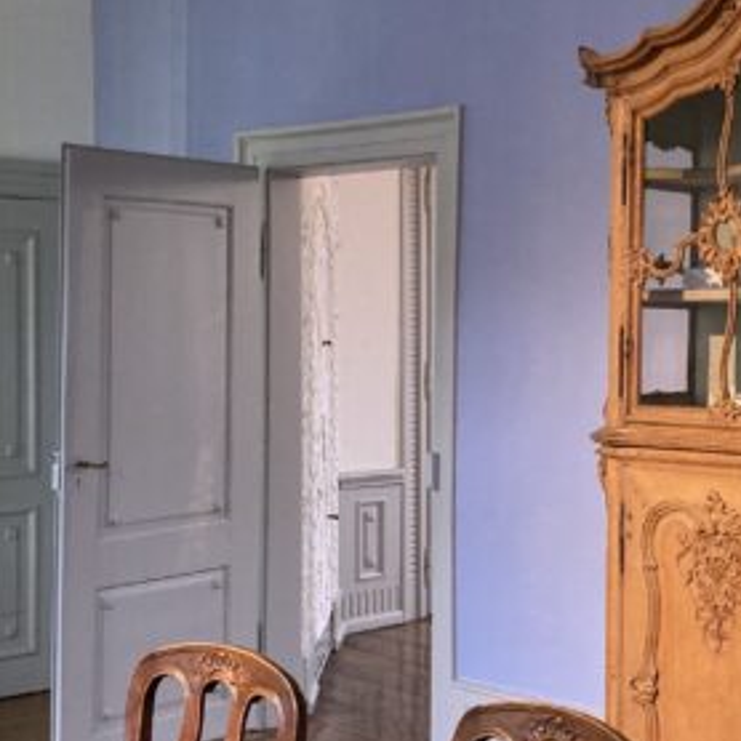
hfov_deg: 27.6
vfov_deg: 27.7
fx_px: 1502
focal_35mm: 62
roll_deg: -0.2
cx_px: 456
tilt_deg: -2.2
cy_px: 389
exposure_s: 1/49
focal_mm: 3.99
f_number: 1.8
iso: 320
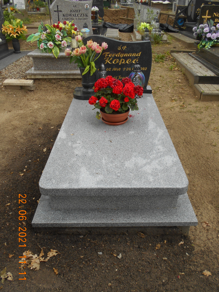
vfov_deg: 60.0
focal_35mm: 30
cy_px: 146
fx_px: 253
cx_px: 110
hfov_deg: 46.8
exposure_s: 1/125
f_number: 3.4
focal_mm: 5.1
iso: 80
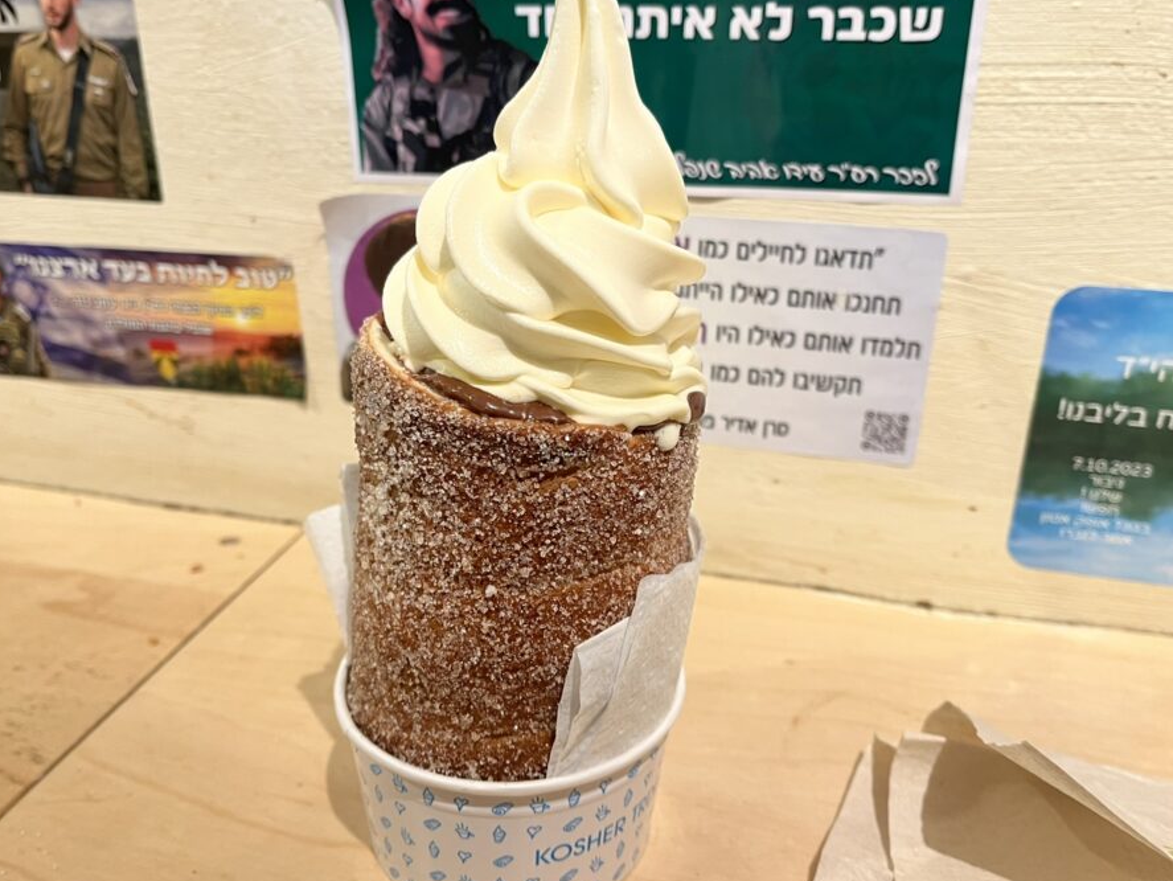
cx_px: 602
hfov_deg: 59.9
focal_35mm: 30
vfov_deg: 46.8
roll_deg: -1.1
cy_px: 435
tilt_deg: -23.2
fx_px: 1017
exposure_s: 1/50
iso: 80
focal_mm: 5.1
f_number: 1.6
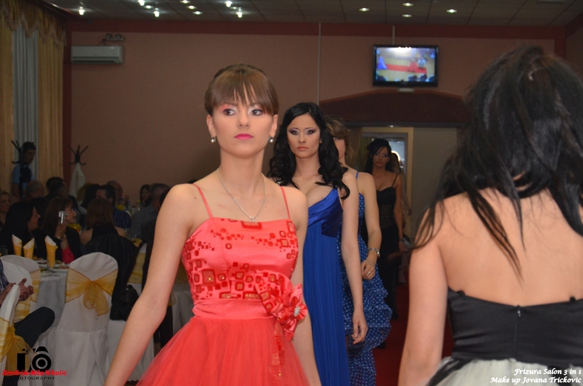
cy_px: 193
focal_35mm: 78
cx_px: 292
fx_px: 1261
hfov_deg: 26.0
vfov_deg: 17.4
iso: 1000
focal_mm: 52
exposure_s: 1/100
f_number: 5
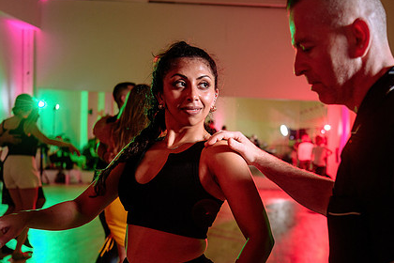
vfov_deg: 28.5
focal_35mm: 47
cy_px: 169
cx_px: 271
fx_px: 514
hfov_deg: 41.2
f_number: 2.8
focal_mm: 34
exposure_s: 1/100
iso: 800
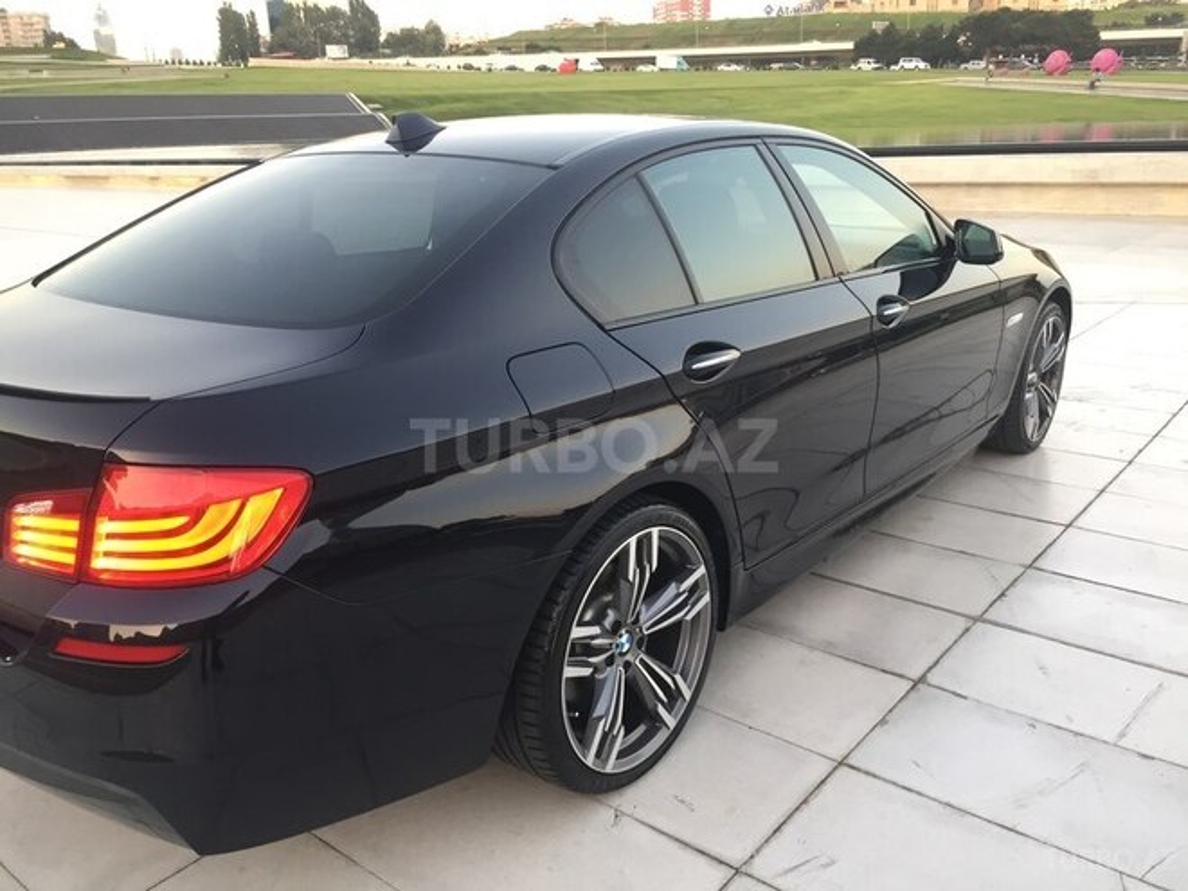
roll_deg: +0.1
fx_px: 995
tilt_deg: -17.5
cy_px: 446
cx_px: 594
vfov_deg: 48.2
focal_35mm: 29
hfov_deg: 61.7
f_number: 2.2
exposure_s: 1/33
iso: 40
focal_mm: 4.15
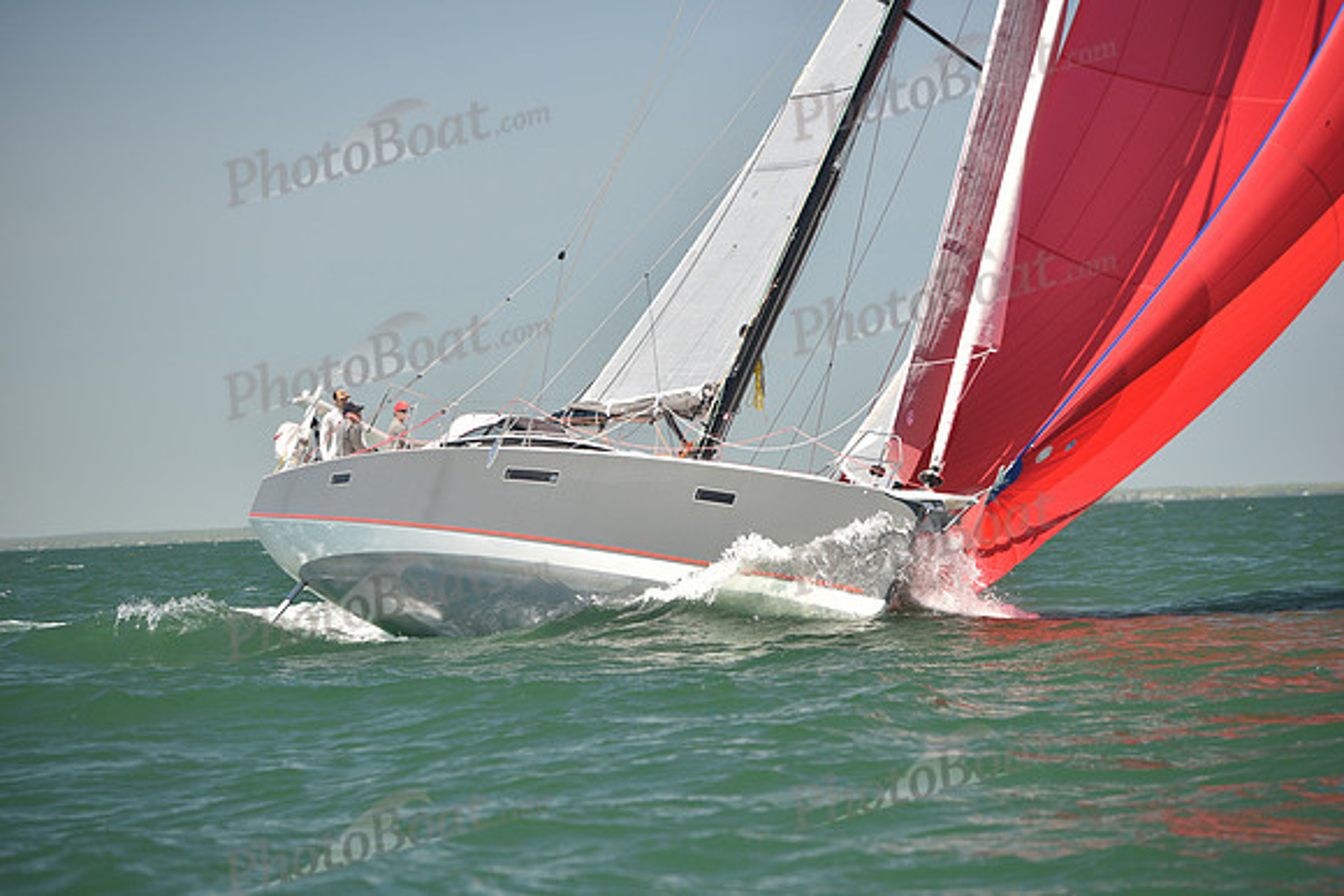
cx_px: 672
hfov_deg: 13.2
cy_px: 448
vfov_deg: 8.9
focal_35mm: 155
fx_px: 5788
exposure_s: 1/800
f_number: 4
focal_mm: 155
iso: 250
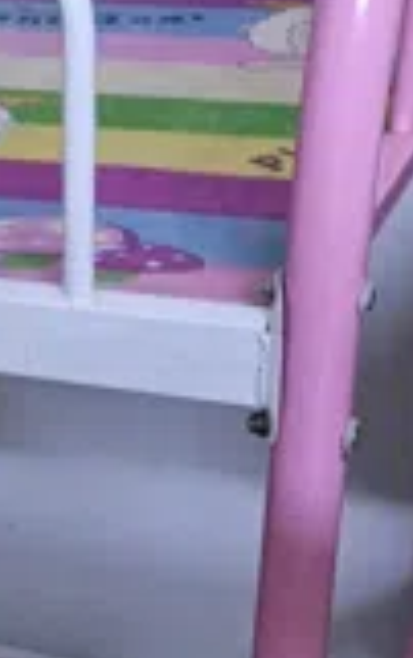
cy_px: 474
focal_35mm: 97
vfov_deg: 21.3
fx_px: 1742
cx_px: -515
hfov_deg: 11.6
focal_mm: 4.71
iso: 477
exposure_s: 1/50
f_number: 1.79
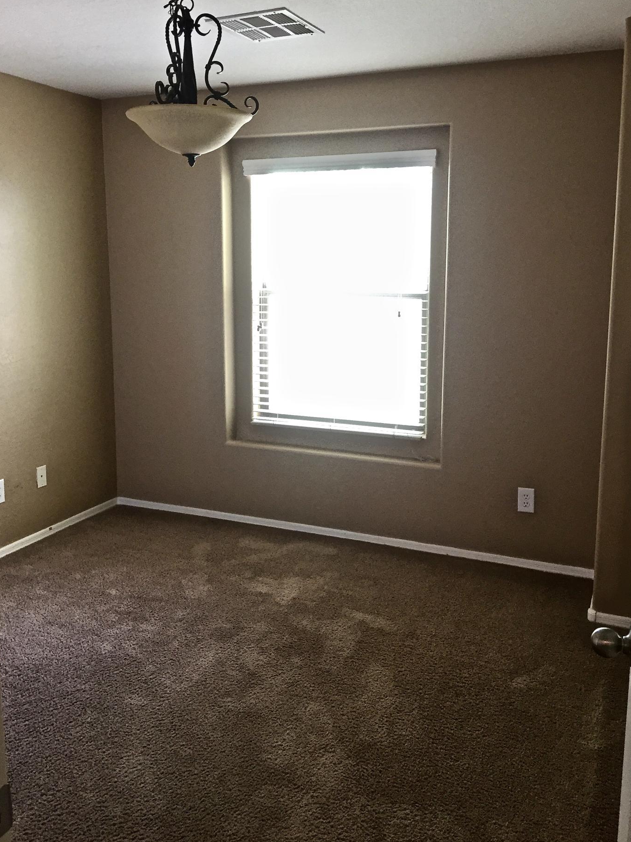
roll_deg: -0.9
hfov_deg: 44.1
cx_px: 301
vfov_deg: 56.7
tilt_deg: -8.0
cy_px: 379
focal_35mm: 32
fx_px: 778
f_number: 2.2
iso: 200
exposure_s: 1/30
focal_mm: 4.15
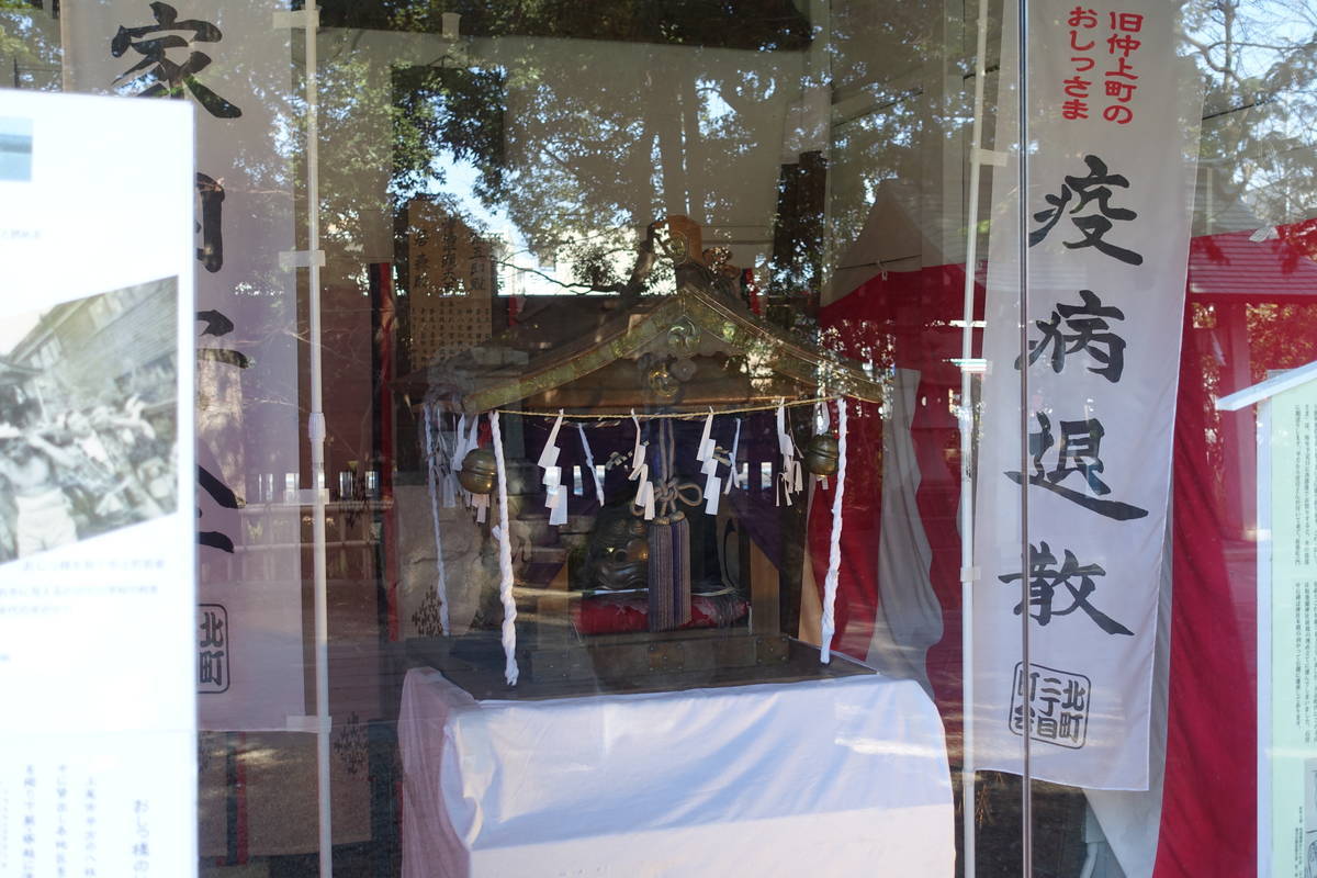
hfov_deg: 45.4
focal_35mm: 43
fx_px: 1573
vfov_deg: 31.2
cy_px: 439
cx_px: 658
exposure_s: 1/80
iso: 125
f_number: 2.8
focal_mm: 15.74
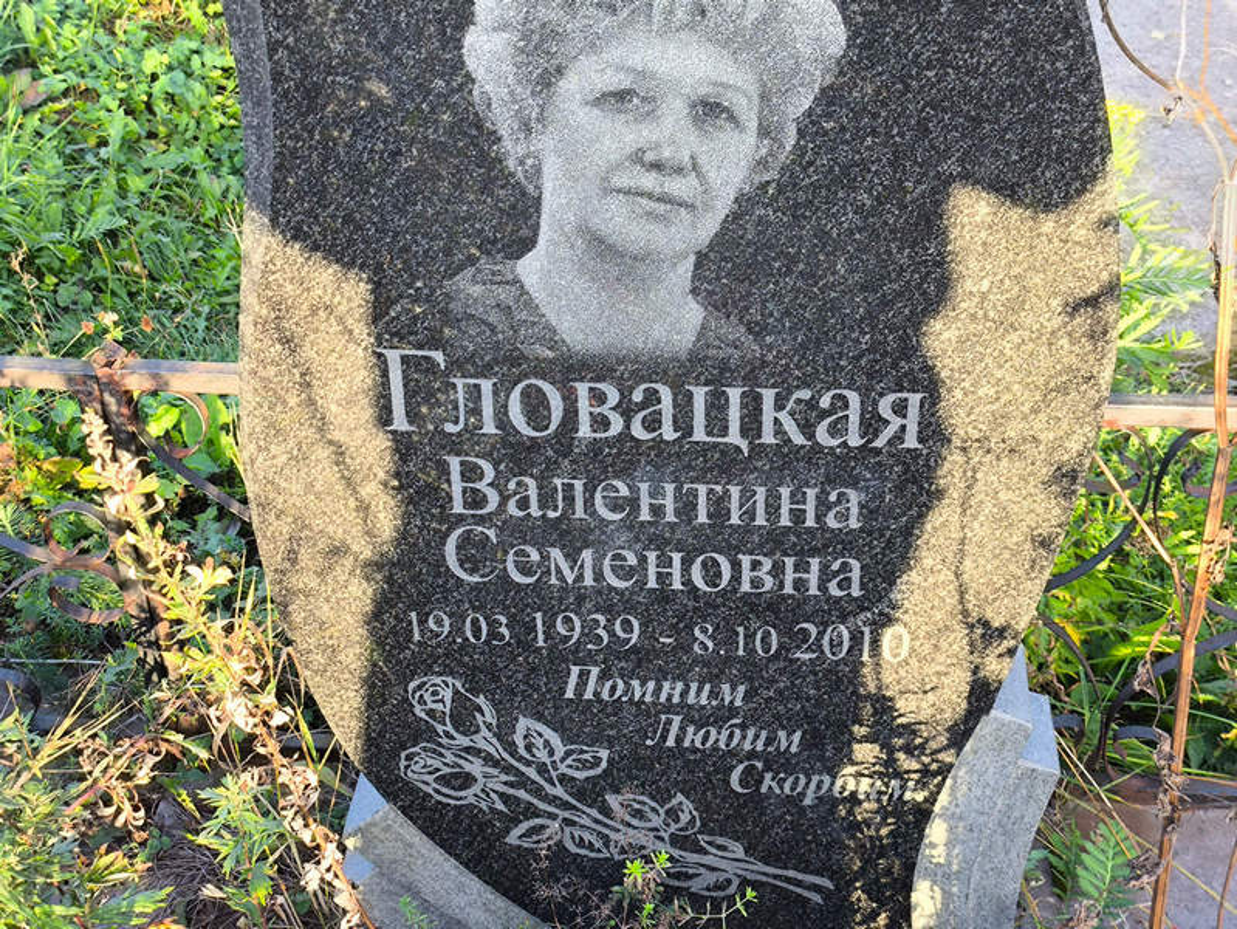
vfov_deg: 29.1
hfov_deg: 38.2
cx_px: 618
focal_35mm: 50
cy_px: 464
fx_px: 1788
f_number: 1.7
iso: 50
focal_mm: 4.71
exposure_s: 1/105
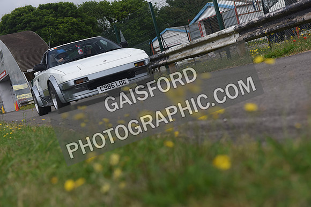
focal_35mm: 58
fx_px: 501
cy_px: 104
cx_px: 156
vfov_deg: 23.4
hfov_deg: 34.5
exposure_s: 1/1000
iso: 640
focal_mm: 58
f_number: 5.6
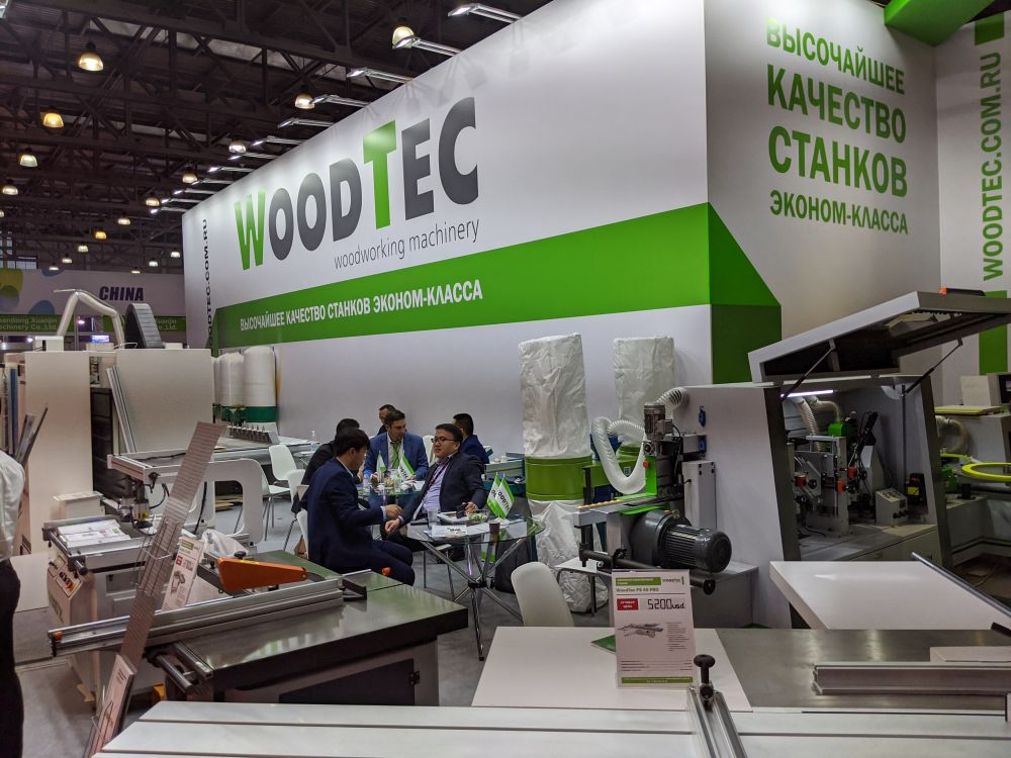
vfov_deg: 51.4
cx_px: 506
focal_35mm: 27
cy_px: 379
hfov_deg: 65.3
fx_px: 789
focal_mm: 4.44
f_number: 1.8
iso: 48
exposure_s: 1/264
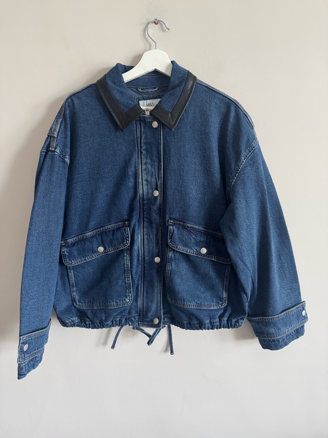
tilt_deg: -7.9
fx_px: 303
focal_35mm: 24
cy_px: 219
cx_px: 164
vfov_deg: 71.6
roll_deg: -2.4
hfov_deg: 56.8
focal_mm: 6.76
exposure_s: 1/60
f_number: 1.78
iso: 400
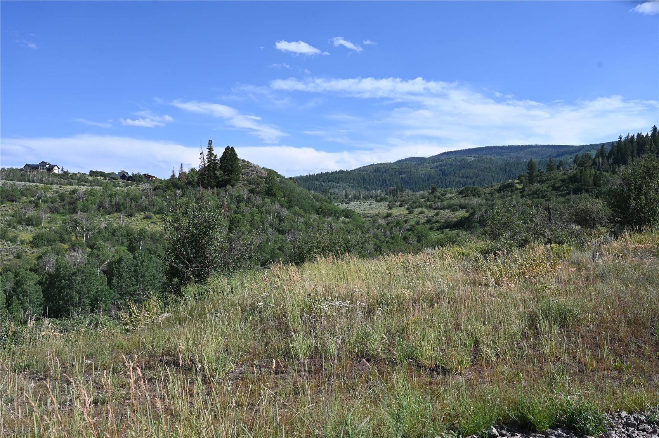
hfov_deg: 59.5
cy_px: 219
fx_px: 576
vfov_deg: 41.6
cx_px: 330
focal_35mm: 32
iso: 100
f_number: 7.1
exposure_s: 1/400
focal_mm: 31.5
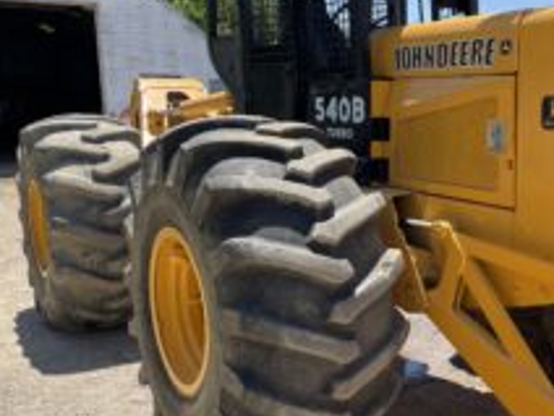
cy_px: 226
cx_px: 408
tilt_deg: -9.7
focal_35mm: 43
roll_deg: +0.0
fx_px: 688
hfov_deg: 42.6
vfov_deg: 33.6
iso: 32
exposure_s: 1/1667
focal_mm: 4.2
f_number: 1.6
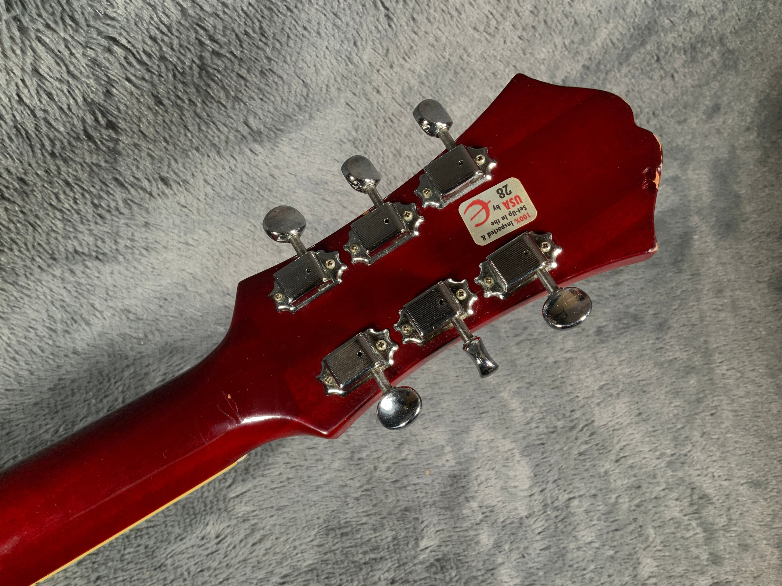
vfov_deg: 48.2
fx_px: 655
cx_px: 391
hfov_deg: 61.7
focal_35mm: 29
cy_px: 293
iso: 64
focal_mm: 3
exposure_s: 1/104
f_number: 1.8
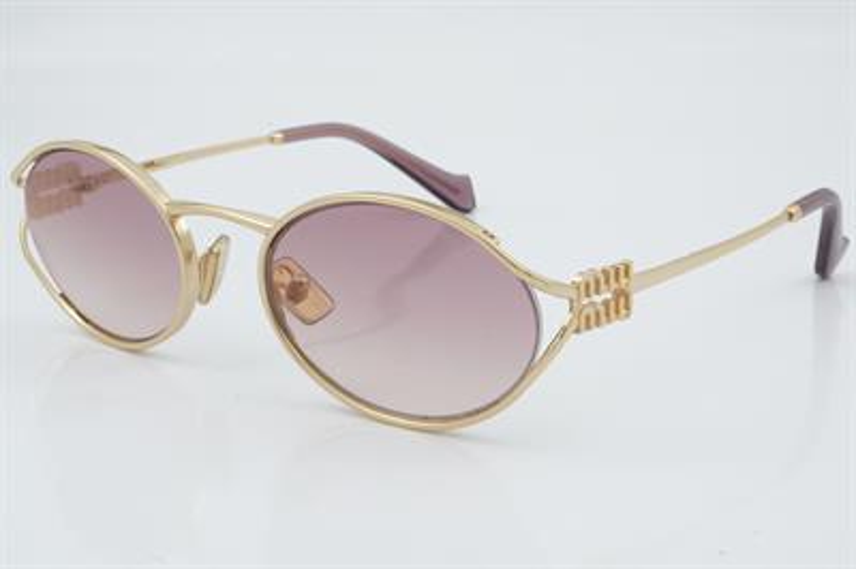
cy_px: 284
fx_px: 1782
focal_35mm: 75
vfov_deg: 18.2
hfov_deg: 27.0
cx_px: 428
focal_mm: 50
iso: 100
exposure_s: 1/3
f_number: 32
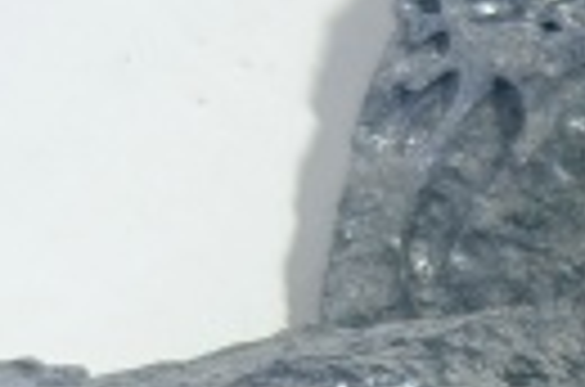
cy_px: 585
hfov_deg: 6.4
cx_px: 1350
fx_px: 4993
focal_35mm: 308
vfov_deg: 4.4
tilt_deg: -65.0
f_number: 1.78
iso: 64
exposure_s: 1/100
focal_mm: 6.76
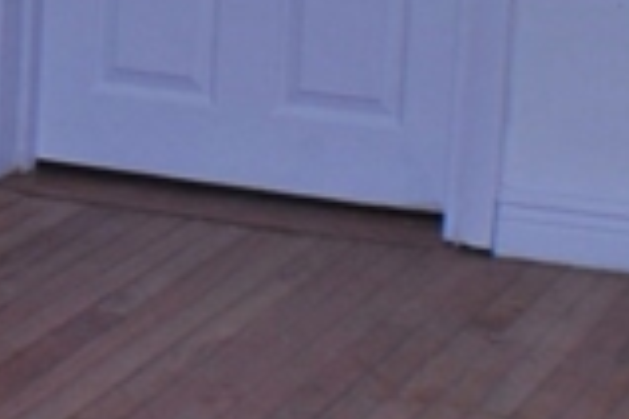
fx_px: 4053
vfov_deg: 5.8
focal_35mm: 232
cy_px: -324
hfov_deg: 8.6
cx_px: -404
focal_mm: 24
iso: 100
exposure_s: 1/100
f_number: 4
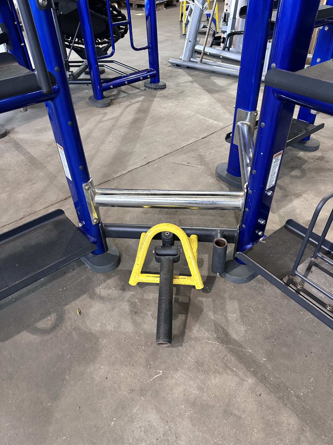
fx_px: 308
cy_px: 222
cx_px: 166
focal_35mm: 24
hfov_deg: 56.8
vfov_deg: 71.6
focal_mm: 6.86
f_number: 1.78
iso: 400
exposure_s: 1/50
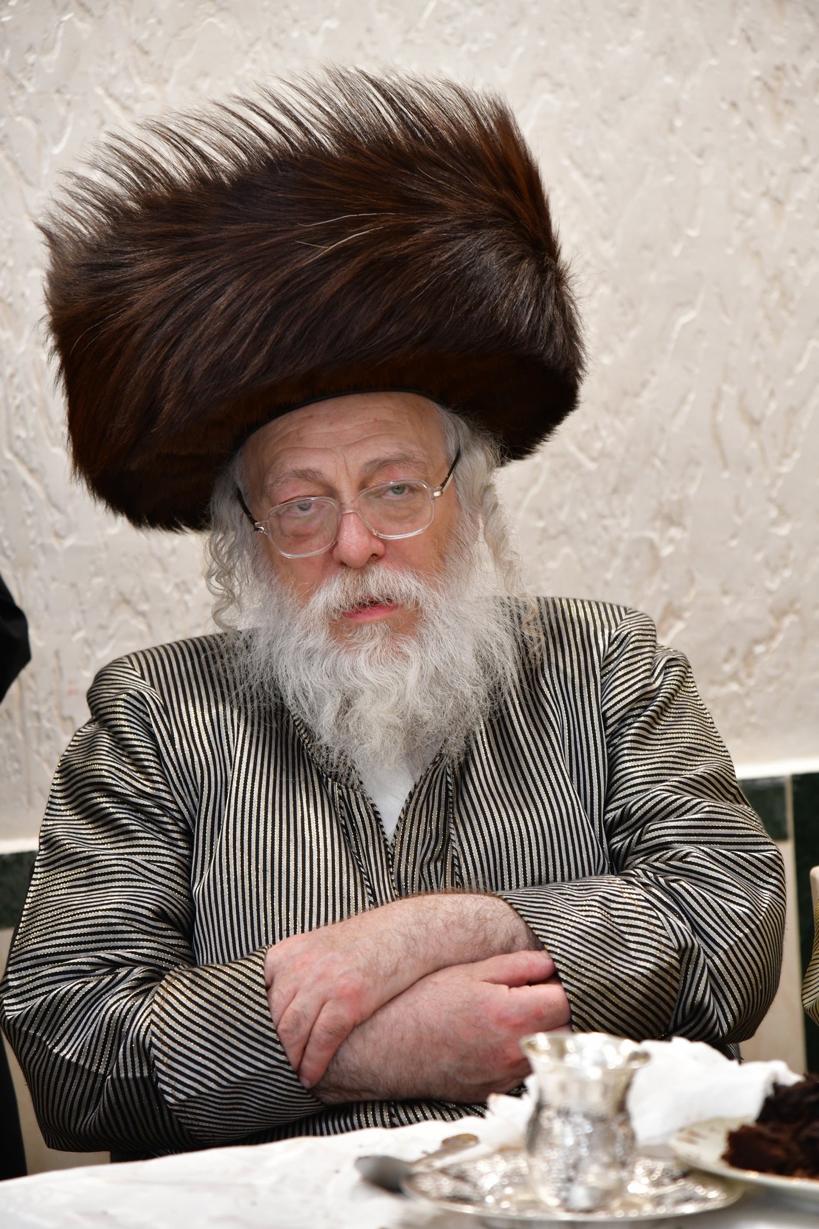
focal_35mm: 120
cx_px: 410
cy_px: 614
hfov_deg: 11.4
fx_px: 4095
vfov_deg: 17.1
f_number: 5.6
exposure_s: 1/100
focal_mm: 120
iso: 1600
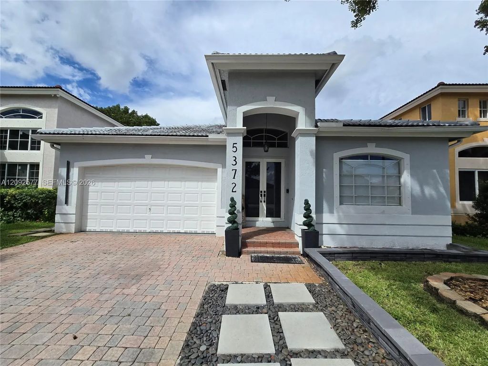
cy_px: 183
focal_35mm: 13
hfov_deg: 106.2
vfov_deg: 89.9
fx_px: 183
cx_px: 244
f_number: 2.2
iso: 50
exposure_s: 1/3988
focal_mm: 2.2
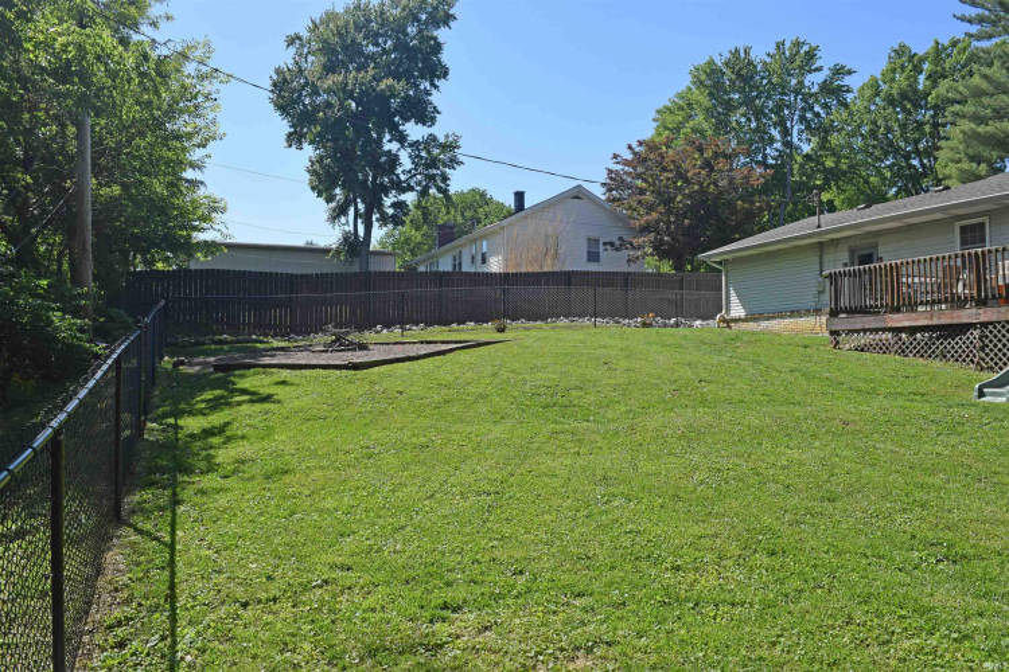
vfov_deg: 47.9
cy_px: 336
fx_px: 757
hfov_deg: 67.4
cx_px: 504
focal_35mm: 27
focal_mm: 18
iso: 200
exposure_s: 1/320
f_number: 9
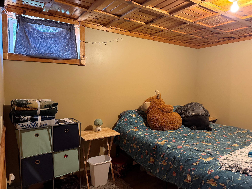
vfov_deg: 56.8
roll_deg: -1.0
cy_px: 94
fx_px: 175
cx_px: 126
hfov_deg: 71.6
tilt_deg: -2.0
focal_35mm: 24
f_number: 1.78
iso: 800
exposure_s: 1/60
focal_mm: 6.76
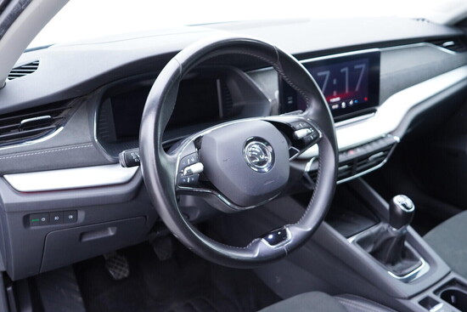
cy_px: 156
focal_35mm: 36
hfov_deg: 53.1
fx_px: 467
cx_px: 234
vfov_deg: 36.9
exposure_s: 1/40
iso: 500
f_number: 2.8
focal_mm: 24
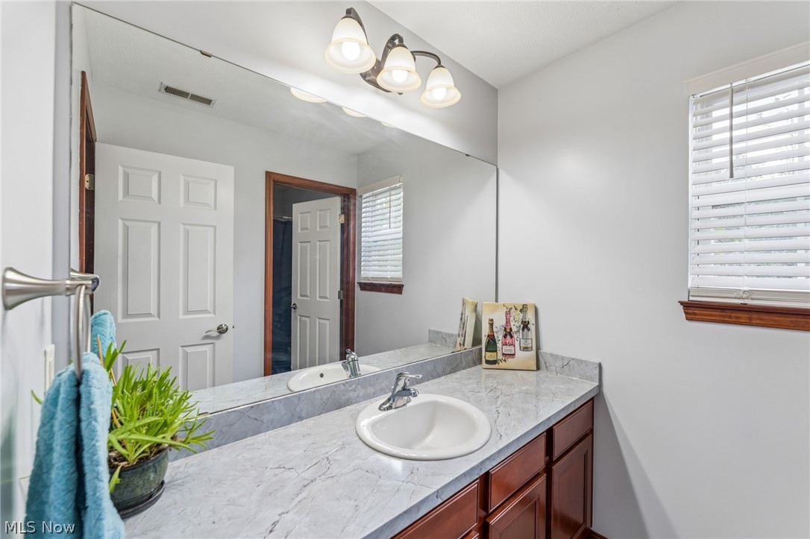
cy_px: 270
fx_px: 315
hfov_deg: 104.3
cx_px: 405
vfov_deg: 81.2
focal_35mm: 14
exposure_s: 1/25
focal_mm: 14
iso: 200
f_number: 5.6
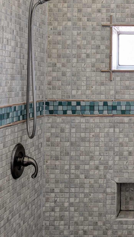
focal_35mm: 60
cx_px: 168
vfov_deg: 34.5
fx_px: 379
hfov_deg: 18.8
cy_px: 73
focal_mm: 6.9
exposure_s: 1/23
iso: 152
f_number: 1.68
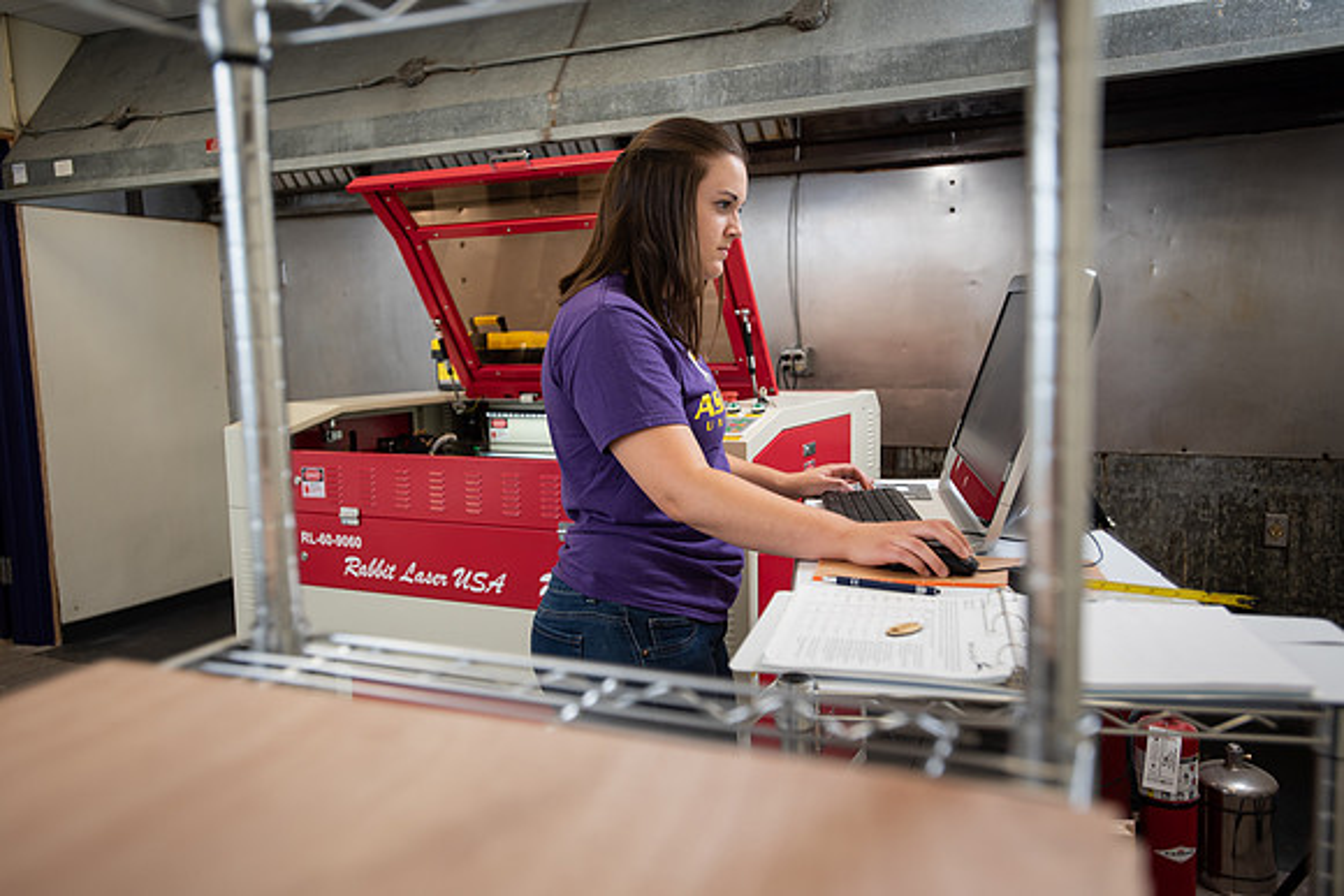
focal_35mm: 28
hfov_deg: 65.5
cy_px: 448
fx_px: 1046
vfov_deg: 46.4
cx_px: 672
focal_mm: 28
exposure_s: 1/200
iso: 400
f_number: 3.5
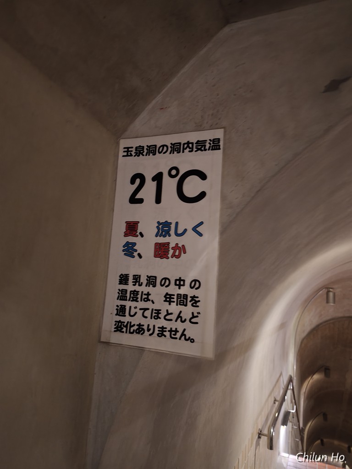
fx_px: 312
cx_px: 176
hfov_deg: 58.9
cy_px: 234
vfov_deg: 73.9
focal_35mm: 23
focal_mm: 6.07
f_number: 1.7
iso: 3200
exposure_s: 1/20
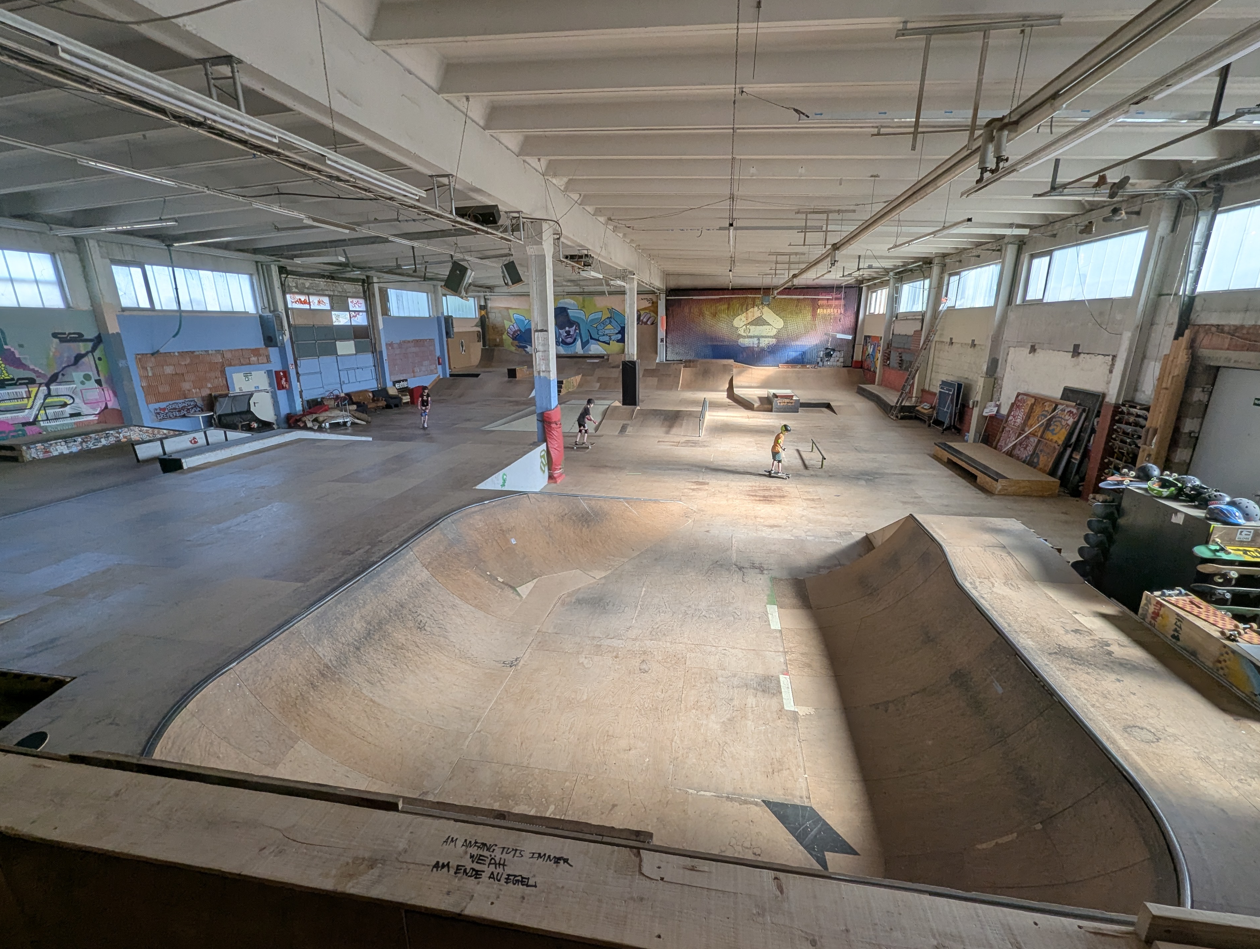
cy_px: 492
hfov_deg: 102.0
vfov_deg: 85.8
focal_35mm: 14
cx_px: 622
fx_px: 510
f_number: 2.2
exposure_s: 1/227
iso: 48
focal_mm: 1.95
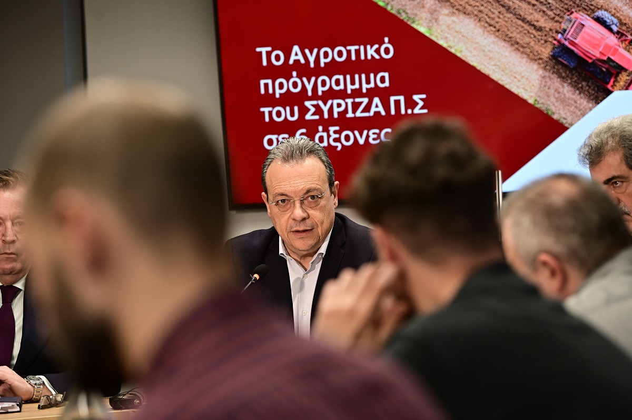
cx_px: 316
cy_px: 210
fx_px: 2543
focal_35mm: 145
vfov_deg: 9.4
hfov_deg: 14.2
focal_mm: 145
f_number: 4.5
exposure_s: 1/200
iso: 640
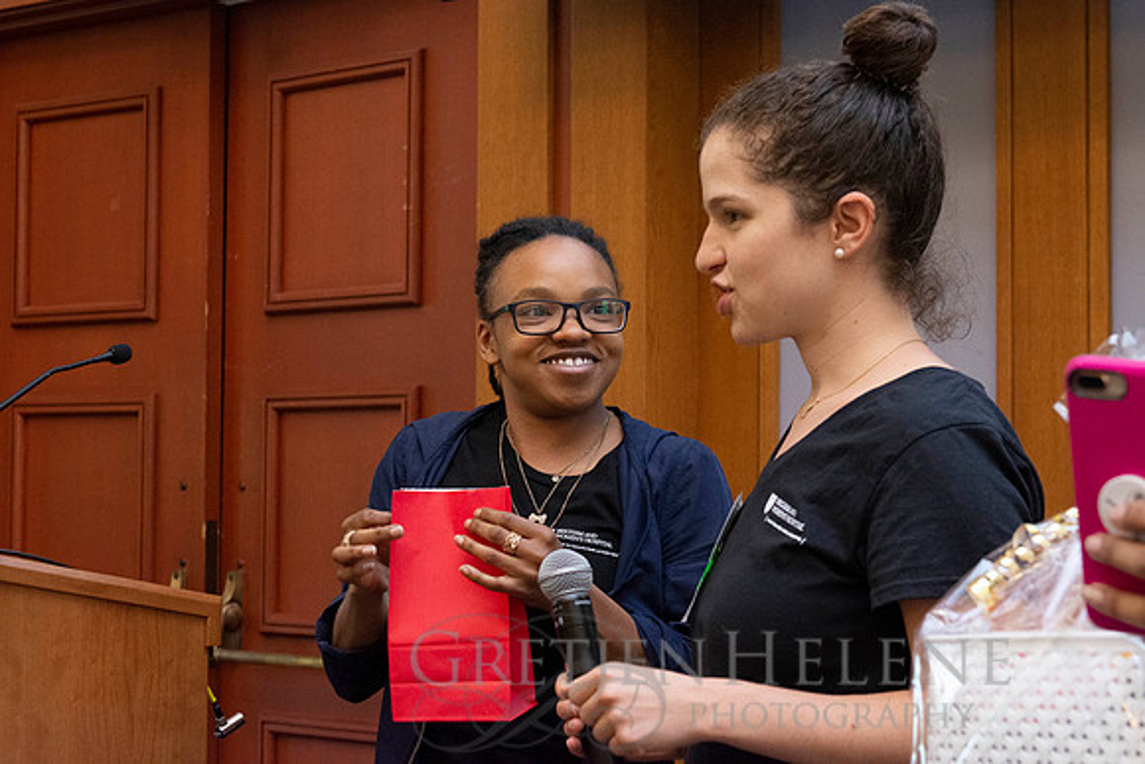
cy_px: 382
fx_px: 2386
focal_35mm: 75
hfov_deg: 27.0
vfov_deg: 18.2
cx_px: 572
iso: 2000
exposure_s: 1/250
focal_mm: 50
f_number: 5
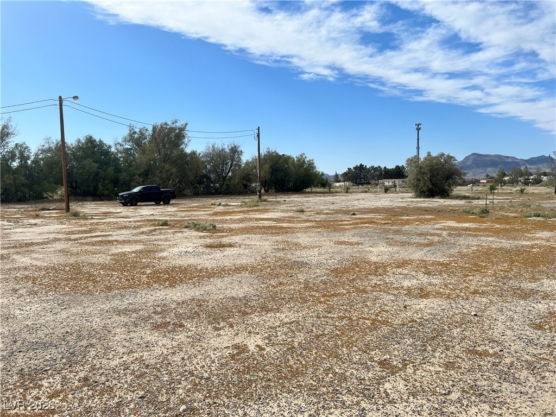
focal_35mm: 26
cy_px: 208
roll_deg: +0.4
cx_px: 278
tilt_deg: -1.3
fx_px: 418
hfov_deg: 67.3
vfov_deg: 53.1
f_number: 1.5
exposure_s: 1/8000
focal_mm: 5.7
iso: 50
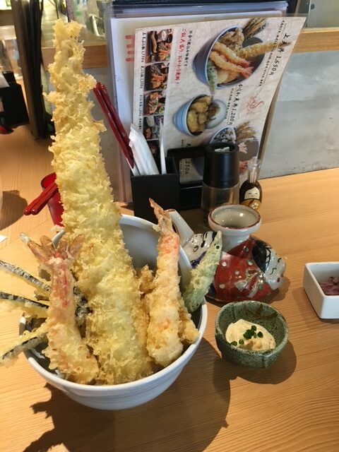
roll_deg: +1.7
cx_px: 170
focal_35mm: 29
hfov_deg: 48.2
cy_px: 226
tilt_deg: -29.6
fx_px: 379
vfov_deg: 61.7
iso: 200
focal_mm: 4.15
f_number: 2.2
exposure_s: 1/24
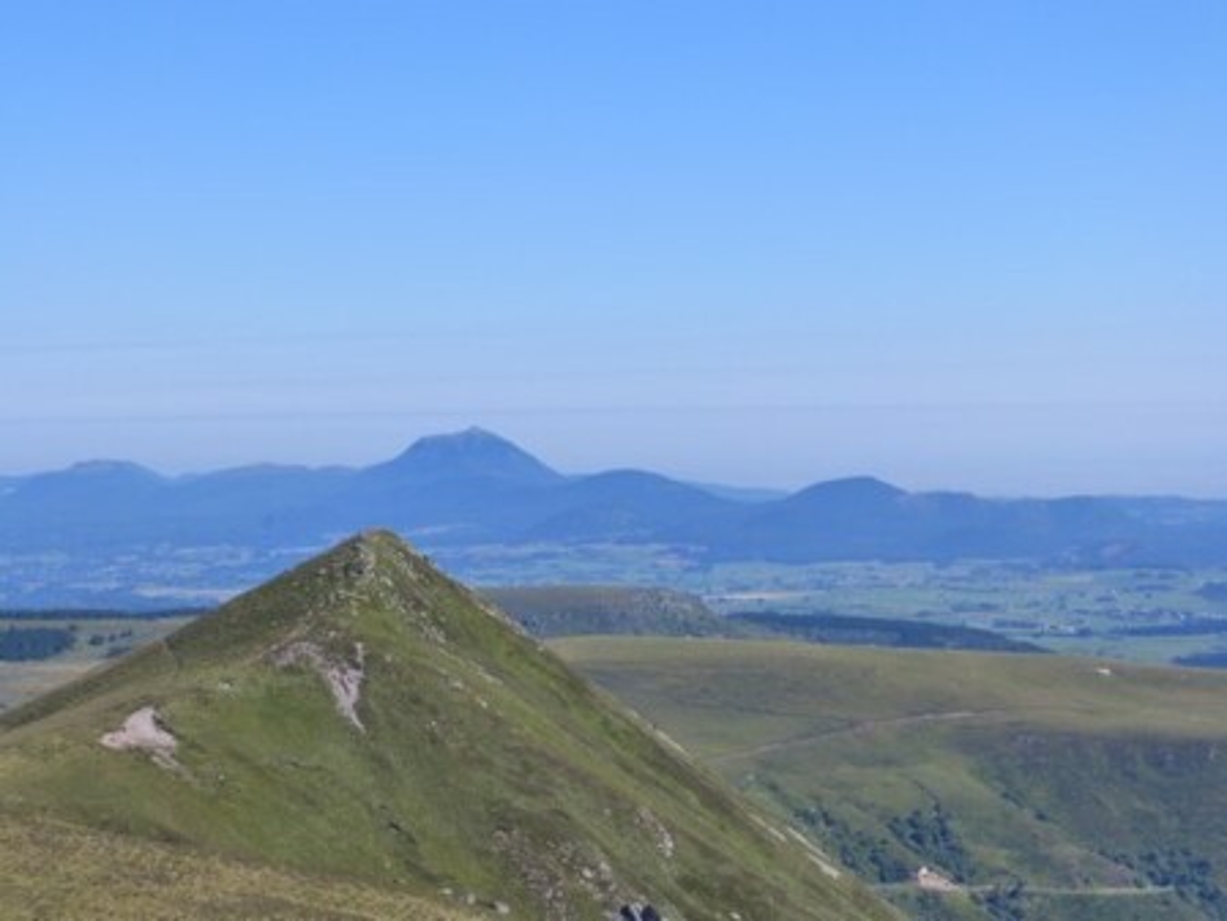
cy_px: 460
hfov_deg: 19.6
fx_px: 3546
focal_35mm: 100
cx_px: 614
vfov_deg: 14.8
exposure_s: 1/1300
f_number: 4
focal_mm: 16.8
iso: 250
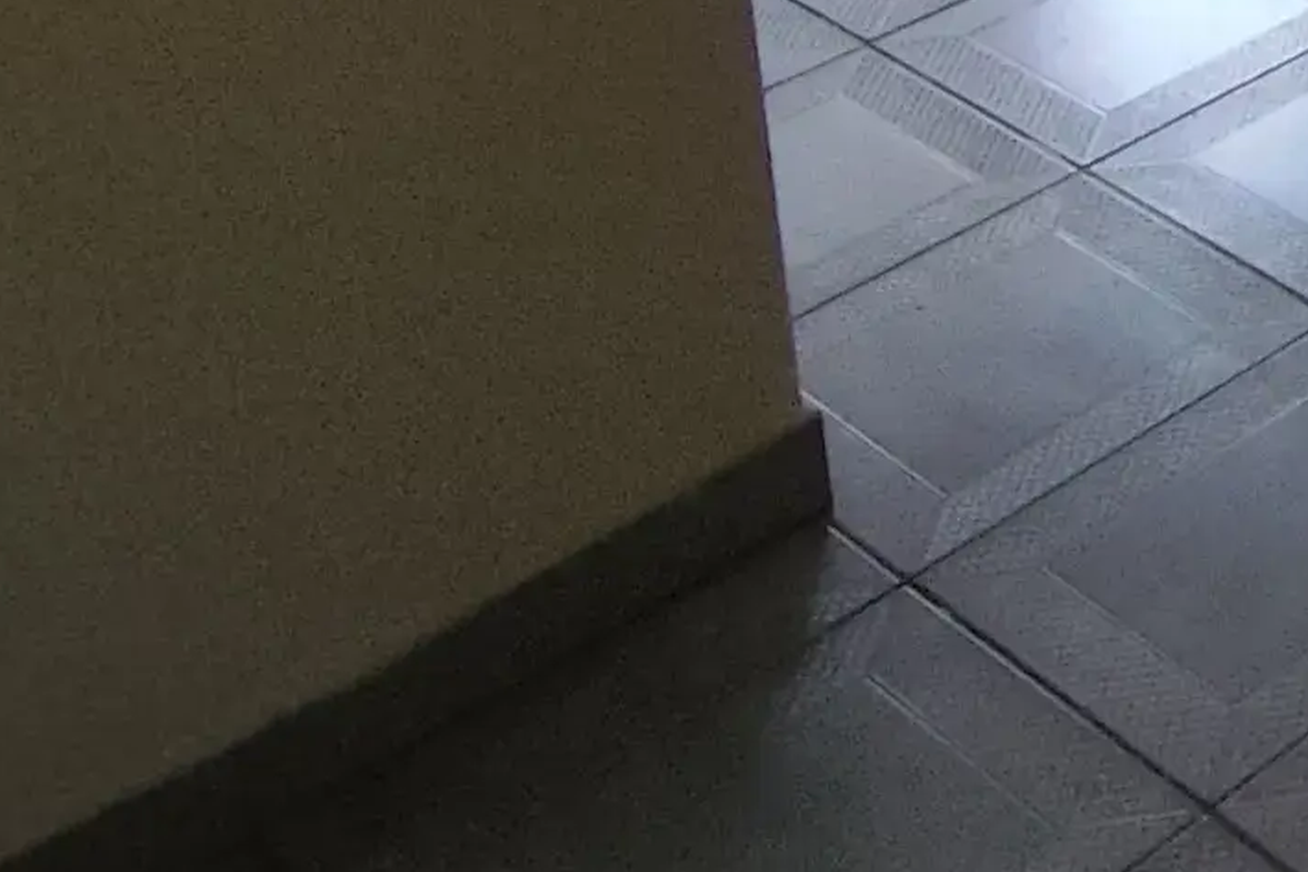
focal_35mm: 77
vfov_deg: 14.6
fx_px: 2798
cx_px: 2419
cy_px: -876
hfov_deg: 19.2
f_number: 2.2
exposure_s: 1/120
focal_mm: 1.65
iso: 100
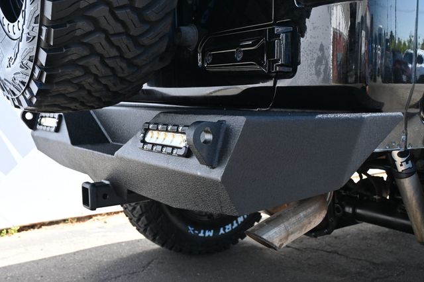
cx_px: 212
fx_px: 486
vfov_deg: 32.4
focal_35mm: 41
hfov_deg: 47.2
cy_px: 141
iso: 400
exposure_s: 1/250
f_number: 4.5
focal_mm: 27.5
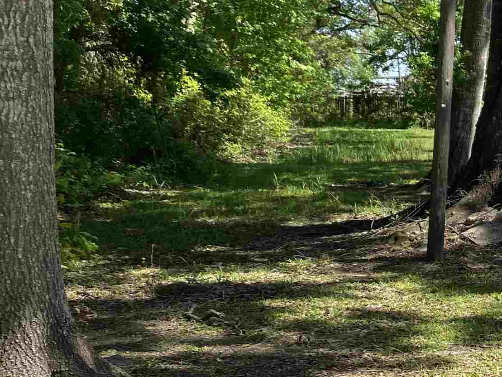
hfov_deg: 24.0
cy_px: 192
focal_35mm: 72
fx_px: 1044
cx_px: 636
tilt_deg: -6.1
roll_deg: +0.1
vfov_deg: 20.4
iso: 32
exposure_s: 1/1316
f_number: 1.8
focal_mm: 4.25
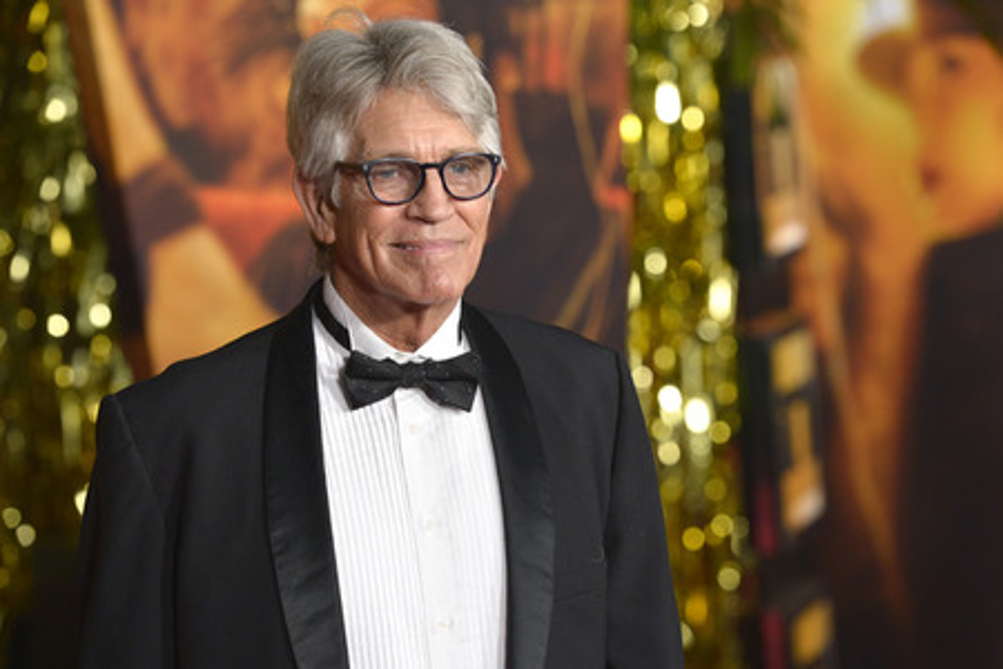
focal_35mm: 170
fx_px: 4736
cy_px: 334
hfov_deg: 12.1
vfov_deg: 8.1
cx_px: 502
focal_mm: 170
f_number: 5
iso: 2000
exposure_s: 1/320
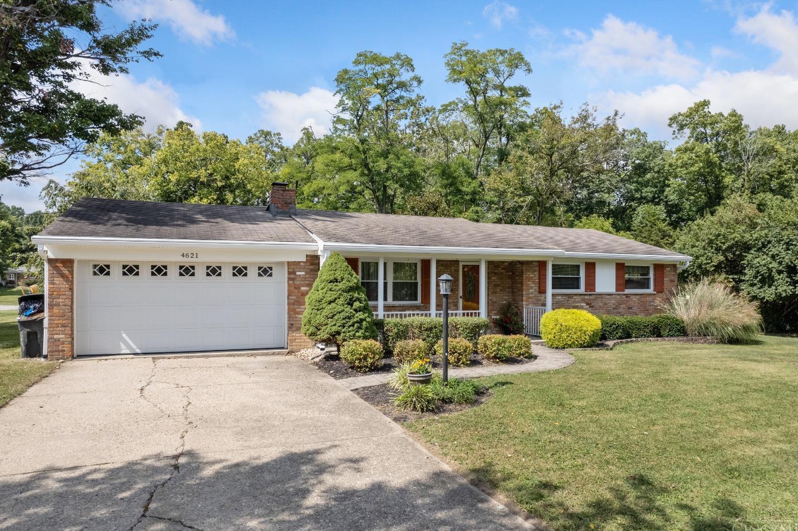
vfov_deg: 55.1
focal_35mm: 23
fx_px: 510
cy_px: 271
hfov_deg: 76.1
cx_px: 400
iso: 130
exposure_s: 1/2500
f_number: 2.8
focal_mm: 8.38
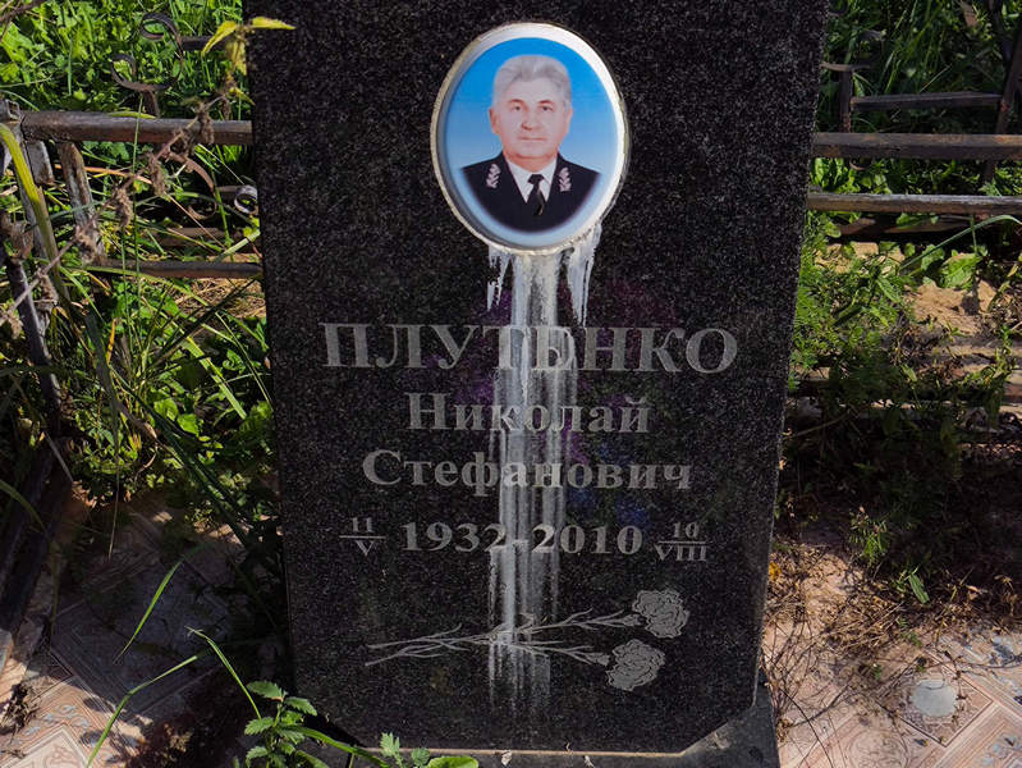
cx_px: 511
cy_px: 384
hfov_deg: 38.2
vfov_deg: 29.1
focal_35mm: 50
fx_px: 1477
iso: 50
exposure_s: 1/690
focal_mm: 4.71
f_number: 1.7
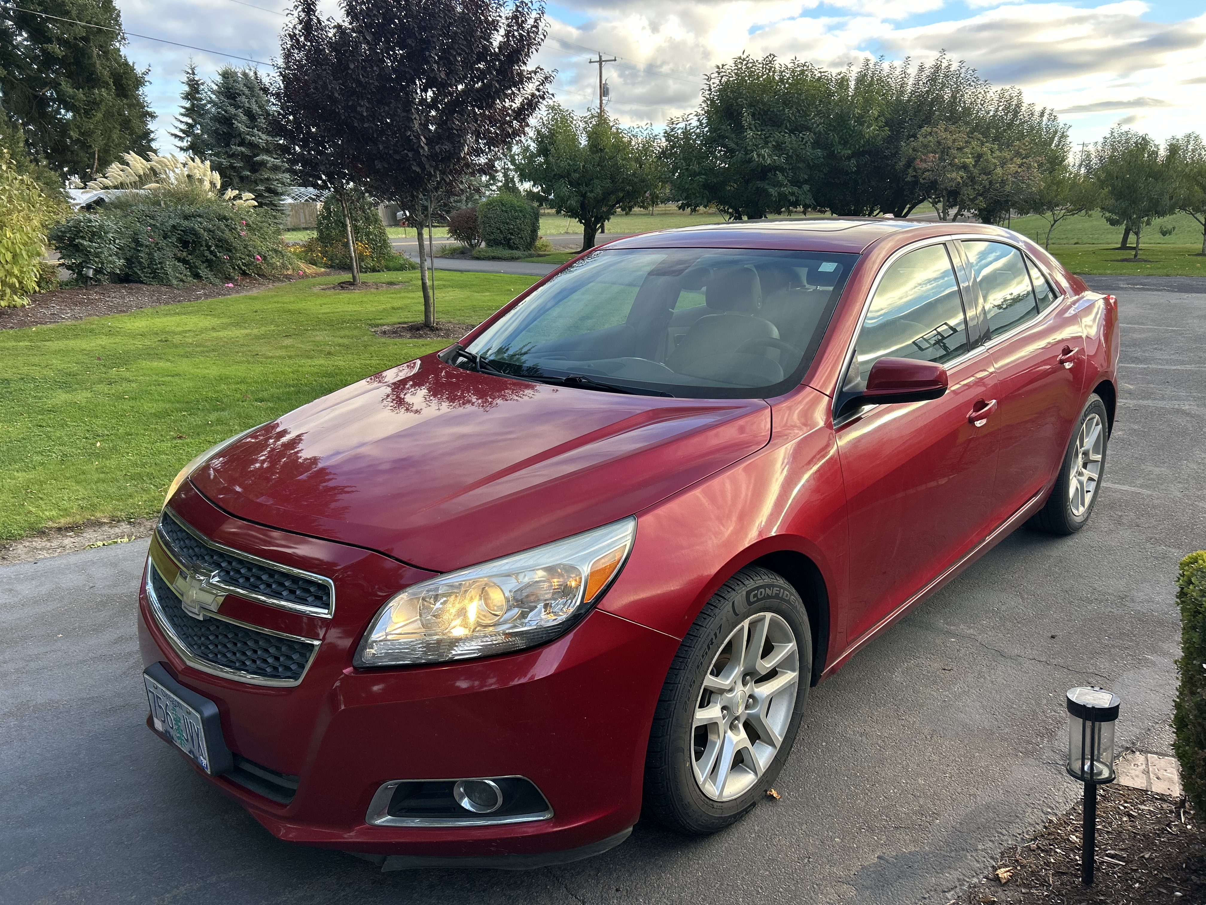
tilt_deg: -15.8
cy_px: 452
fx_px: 906
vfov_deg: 53.1
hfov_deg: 67.3
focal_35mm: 26
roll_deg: +1.5
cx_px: 603
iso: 50
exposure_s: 1/367
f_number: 1.5
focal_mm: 5.7
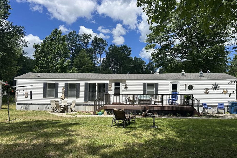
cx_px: 122
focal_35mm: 26
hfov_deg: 69.4
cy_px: 92
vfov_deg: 49.3
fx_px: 171
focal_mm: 6.86
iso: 80
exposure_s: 1/4762
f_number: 1.78
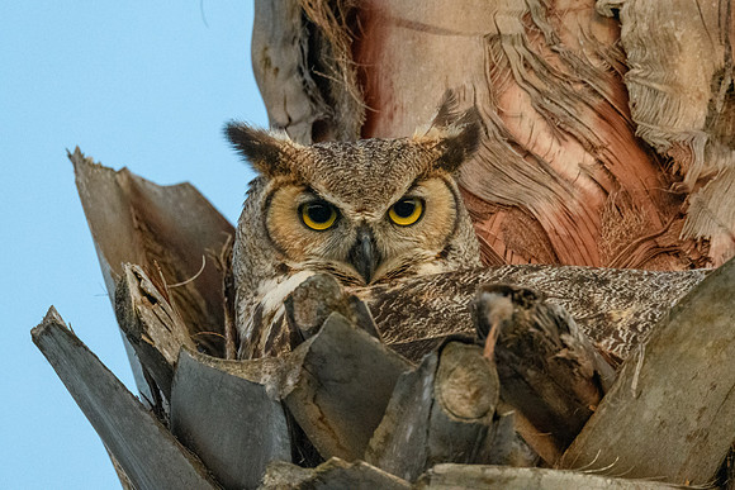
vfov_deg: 1.5
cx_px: 435
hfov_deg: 2.3
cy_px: 200
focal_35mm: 889
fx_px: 18144
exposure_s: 1/50
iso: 6400
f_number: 6.3
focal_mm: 500
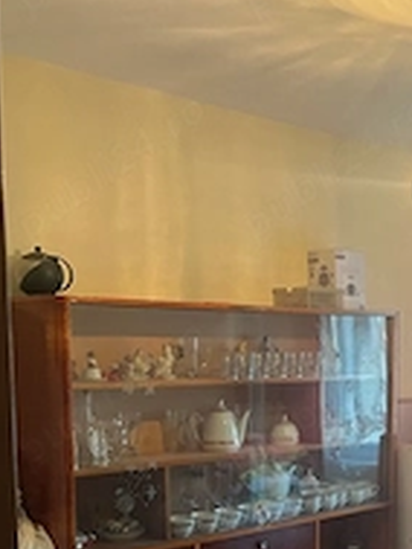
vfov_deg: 34.0
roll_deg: +0.2
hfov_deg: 25.5
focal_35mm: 55
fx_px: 872
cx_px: 395
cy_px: 430
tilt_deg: -5.9
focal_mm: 5.1
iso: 320
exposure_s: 1/50
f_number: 1.6
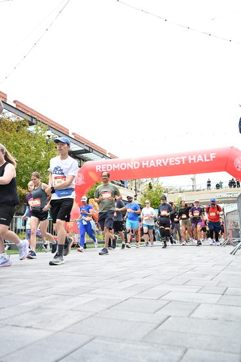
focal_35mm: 31
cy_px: 181
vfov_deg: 60.3
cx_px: 120
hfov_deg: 42.3
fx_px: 311
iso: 2000
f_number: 4
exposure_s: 1/640
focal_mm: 31
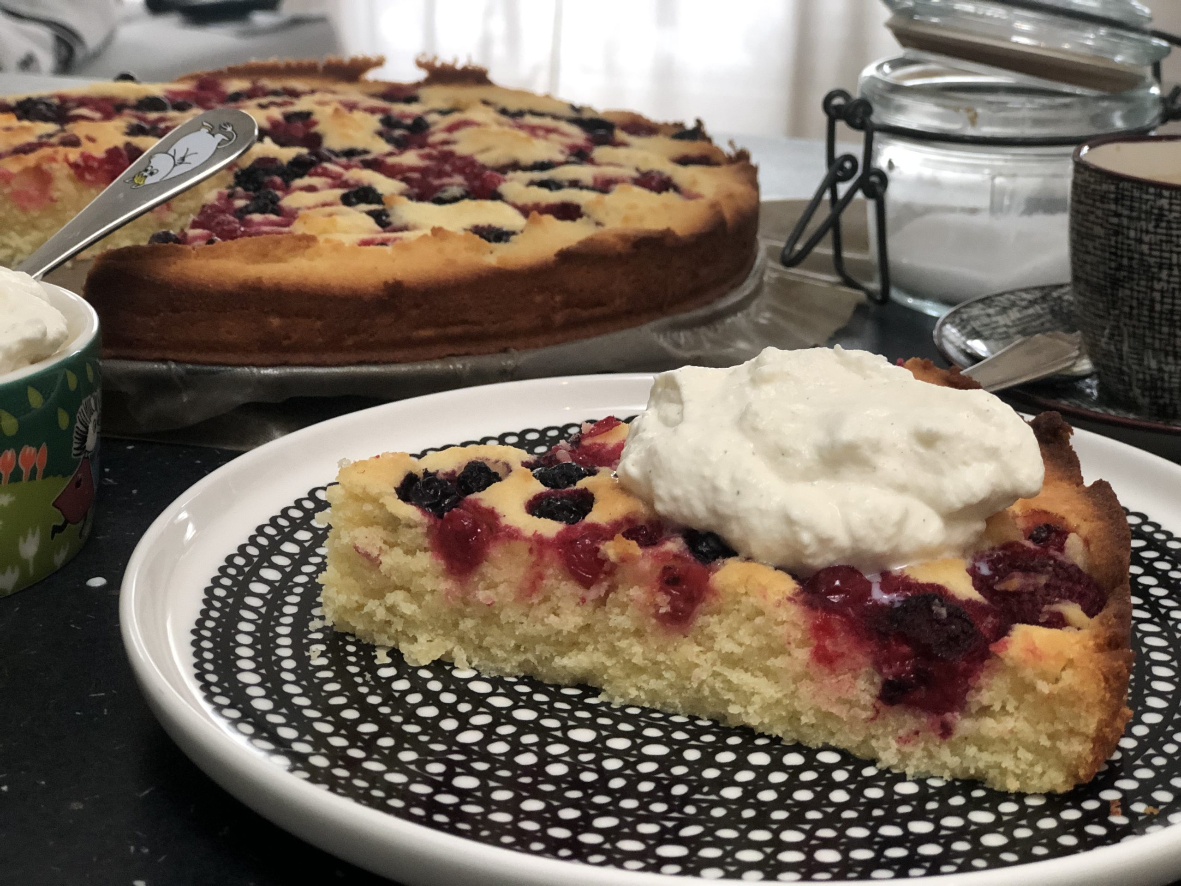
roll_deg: -1.5
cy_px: 443
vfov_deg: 25.7
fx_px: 1945
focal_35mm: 57
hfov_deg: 33.8
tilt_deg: -20.8
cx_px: 590
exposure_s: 1/33
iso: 320
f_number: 2.8
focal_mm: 6.6
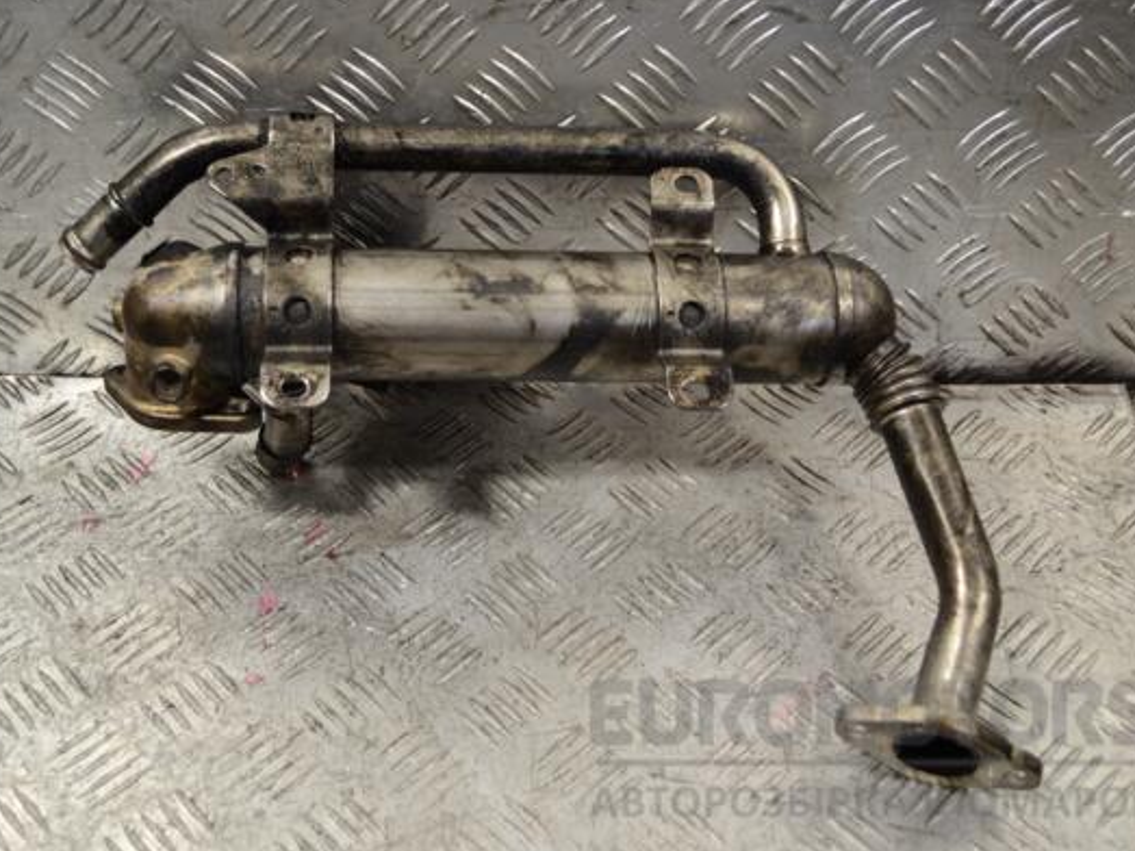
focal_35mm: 43
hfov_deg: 43.9
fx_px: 1410
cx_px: 549
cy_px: 423
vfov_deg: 33.6
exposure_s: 1/30
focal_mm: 26
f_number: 4.2
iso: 125
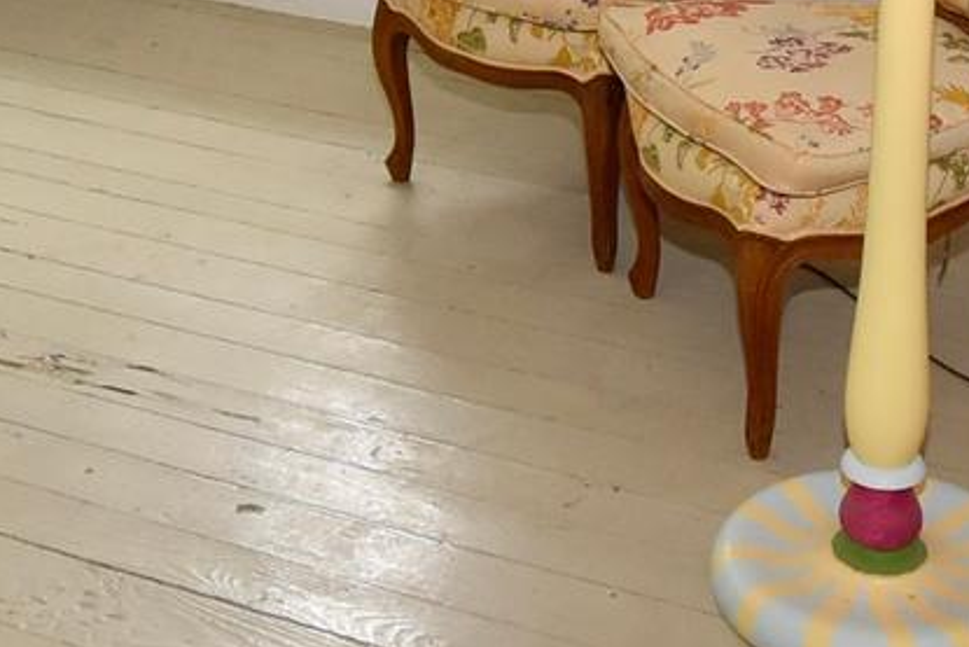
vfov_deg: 17.8
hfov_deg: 27.3
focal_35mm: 74
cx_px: 513
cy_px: -49
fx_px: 1992
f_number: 4.5
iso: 800
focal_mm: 10
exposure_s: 1/125
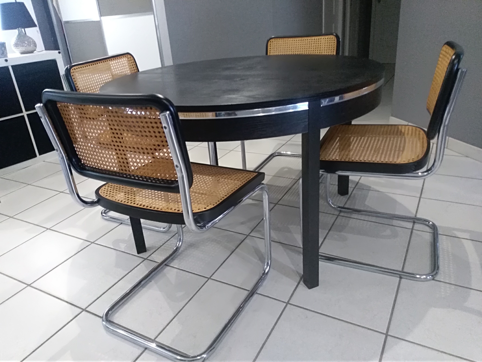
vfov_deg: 53.1
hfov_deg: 67.3
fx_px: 362
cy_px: 181
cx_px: 241
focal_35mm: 26
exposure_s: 1/33.3
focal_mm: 3.54
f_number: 2
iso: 784
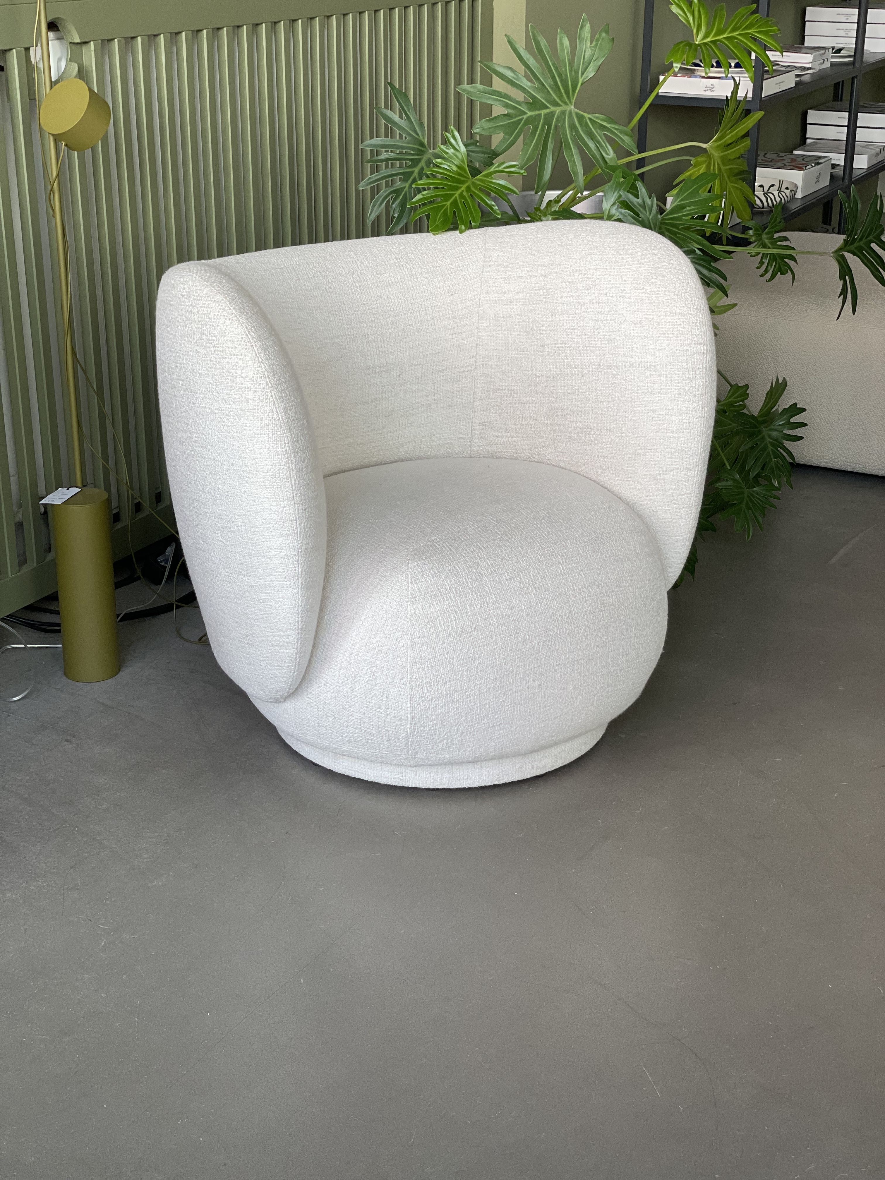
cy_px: 590
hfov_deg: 28.0
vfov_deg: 36.8
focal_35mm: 52
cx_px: 442
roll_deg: -0.1
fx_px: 1773
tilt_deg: -21.2
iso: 64
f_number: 2
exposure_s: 1/122
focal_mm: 6
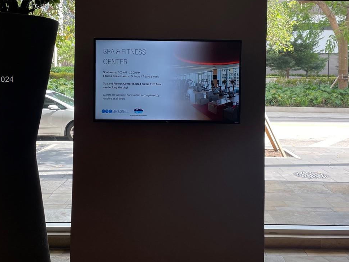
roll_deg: -0.8
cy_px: 80
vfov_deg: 33.2
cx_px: 187
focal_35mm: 43
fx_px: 434
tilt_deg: -2.3
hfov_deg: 43.8
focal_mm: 4.2
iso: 32
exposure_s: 1/220
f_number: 1.6
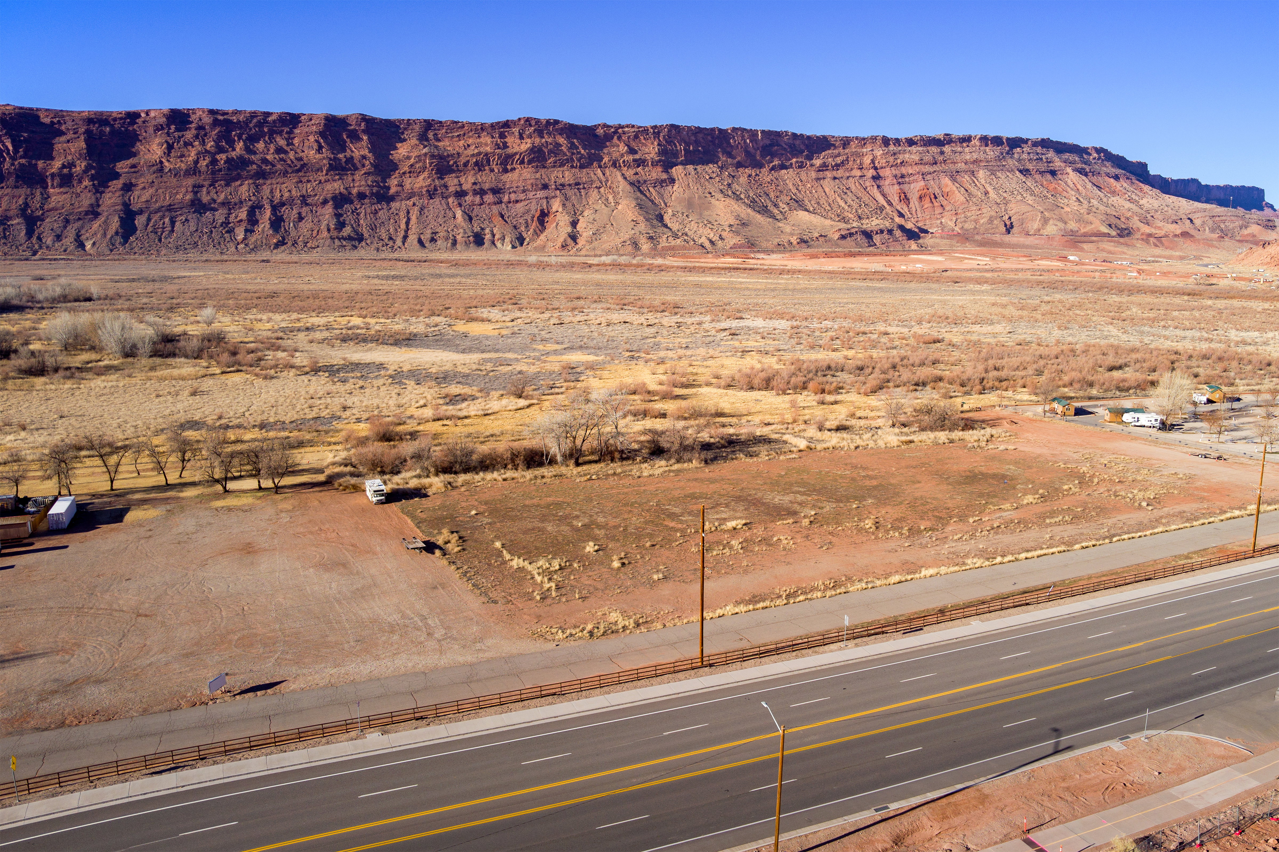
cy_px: 426
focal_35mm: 23
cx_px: 640
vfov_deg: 55.1
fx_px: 817
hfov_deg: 76.1
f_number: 2.8
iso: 132
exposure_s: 1/1900
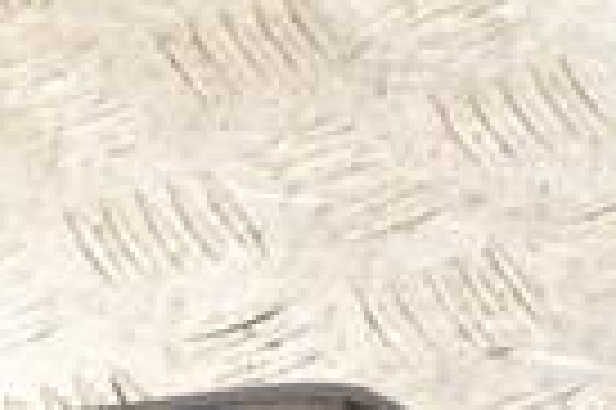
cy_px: 635
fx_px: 3828
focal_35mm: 224
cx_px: -351
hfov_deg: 8.9
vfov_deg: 6.0
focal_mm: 34
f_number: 5
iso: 800
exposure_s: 1/125
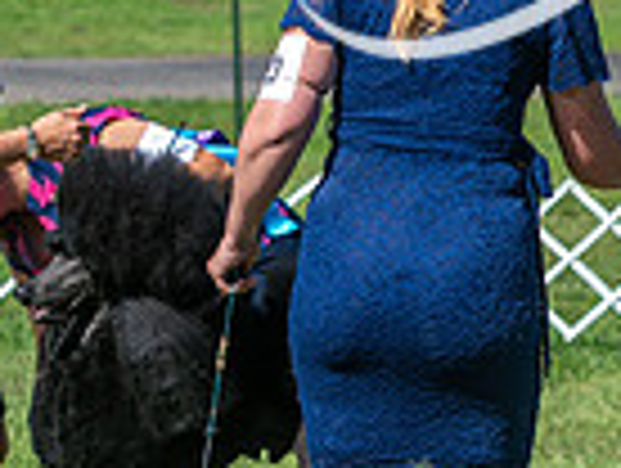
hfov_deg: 5.6
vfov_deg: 4.3
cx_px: 1042
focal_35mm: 347
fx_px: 6236
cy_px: 153
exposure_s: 1/1000
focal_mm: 74
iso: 80
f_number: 4
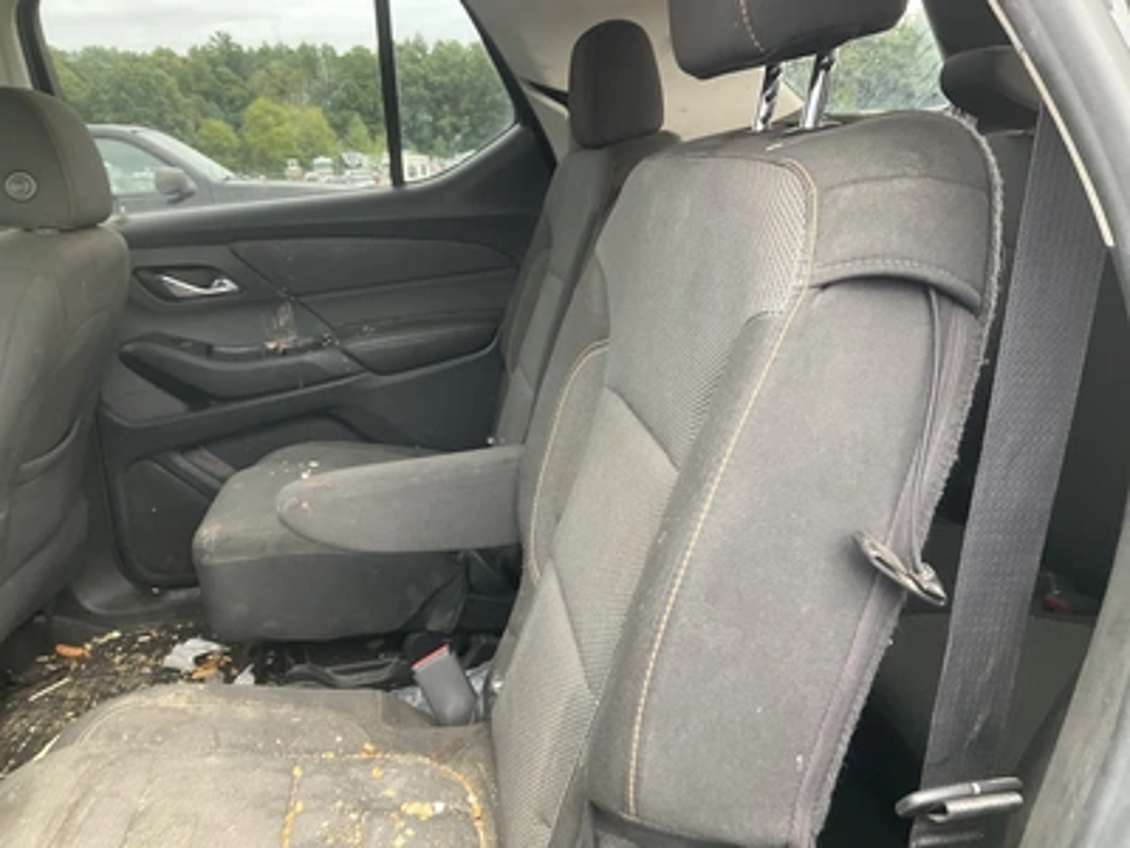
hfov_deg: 61.7
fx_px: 947
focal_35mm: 29
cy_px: 424
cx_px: 565
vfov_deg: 48.2
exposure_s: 1/122
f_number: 1.8
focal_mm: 3
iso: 64
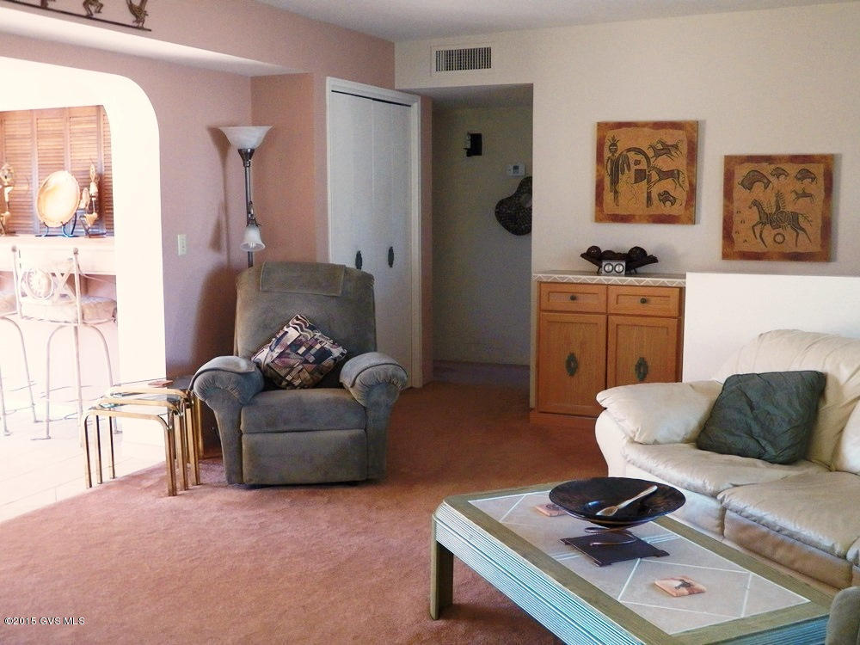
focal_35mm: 40
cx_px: 430
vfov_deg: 36.0
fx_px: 994
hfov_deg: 46.8
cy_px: 322
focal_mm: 7.1
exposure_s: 1/30
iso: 400
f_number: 3.2
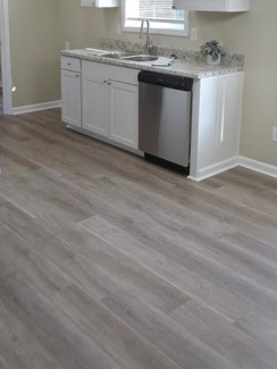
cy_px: 84
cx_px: 108
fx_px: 437
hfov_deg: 35.0
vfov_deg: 44.0
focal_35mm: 41
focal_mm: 2.2
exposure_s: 1/60
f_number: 1.9
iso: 50
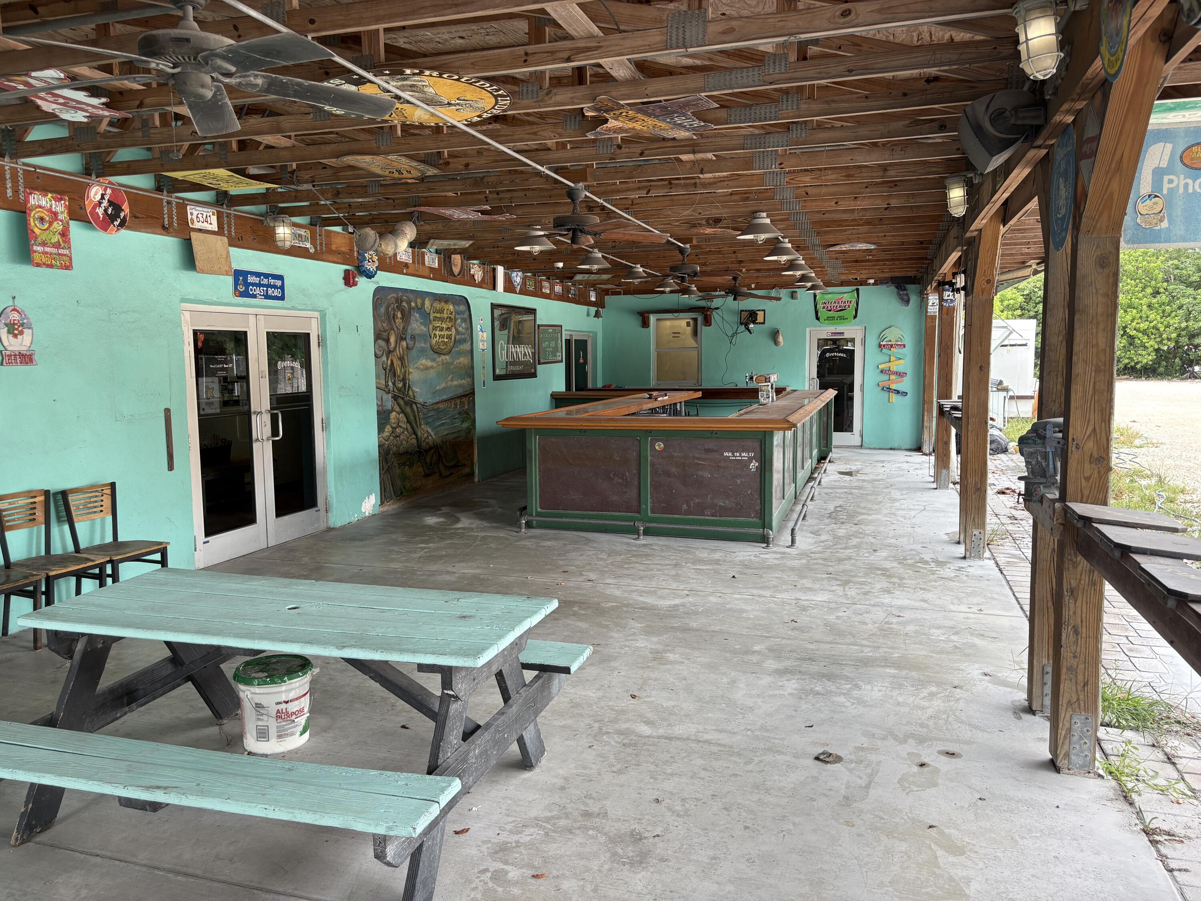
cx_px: 600
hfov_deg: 67.3
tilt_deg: -5.5
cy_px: 450
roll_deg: +0.8
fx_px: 902
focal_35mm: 26
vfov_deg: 53.1
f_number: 1.6
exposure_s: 1/122
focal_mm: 5.96
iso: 64
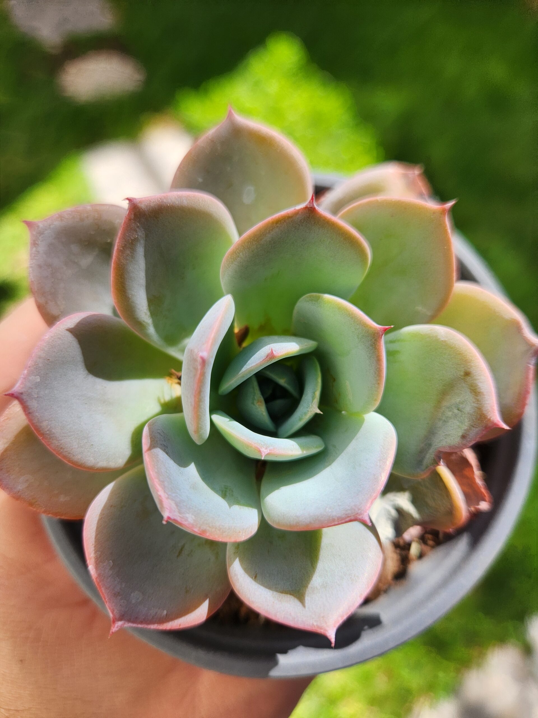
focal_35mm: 23
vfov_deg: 73.9
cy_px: 359
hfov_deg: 58.9
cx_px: 269
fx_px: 477
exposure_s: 1/604
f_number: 1.8
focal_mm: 5.4
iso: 20
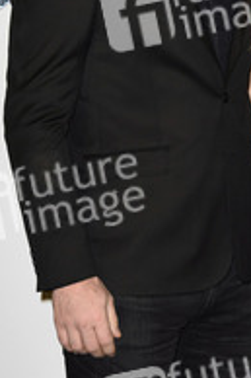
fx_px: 2116
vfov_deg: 10.2
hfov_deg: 6.8
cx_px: 257
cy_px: 103
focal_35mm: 202
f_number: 5.6
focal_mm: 98
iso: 800
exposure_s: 1/200
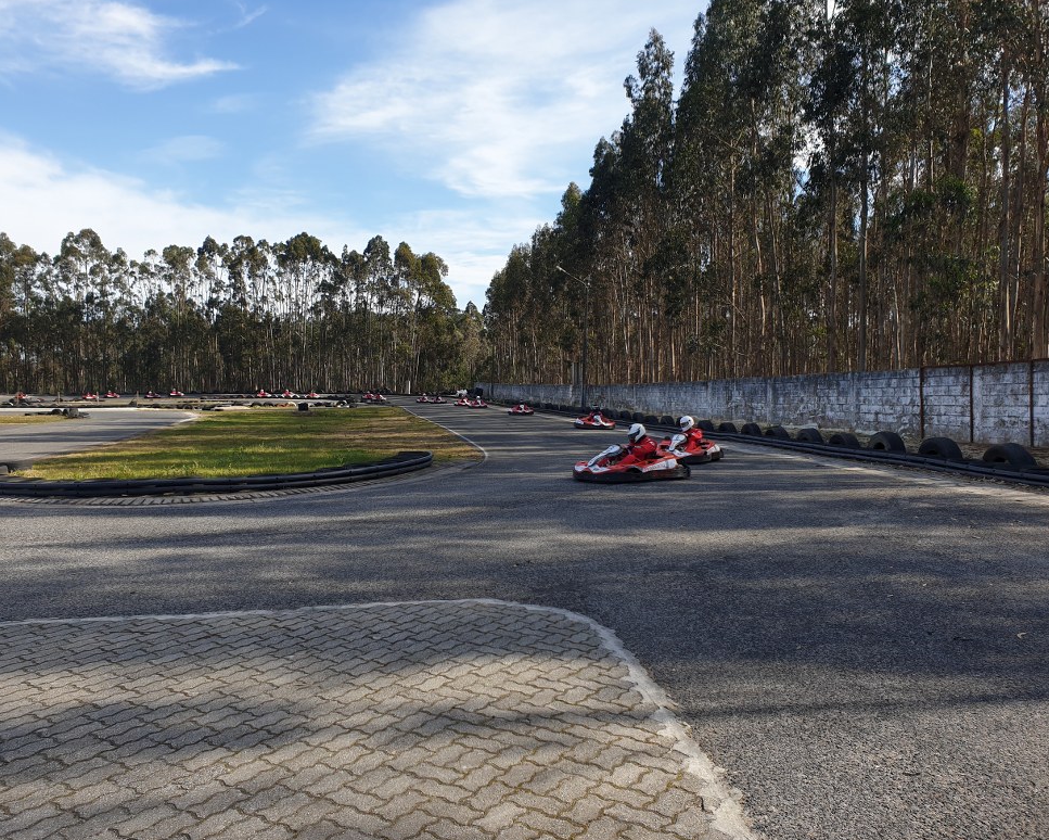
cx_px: 490
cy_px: 416
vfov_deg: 51.5
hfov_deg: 62.1
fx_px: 869
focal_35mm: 28
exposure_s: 1/952
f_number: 2.4
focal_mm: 4.3
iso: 50
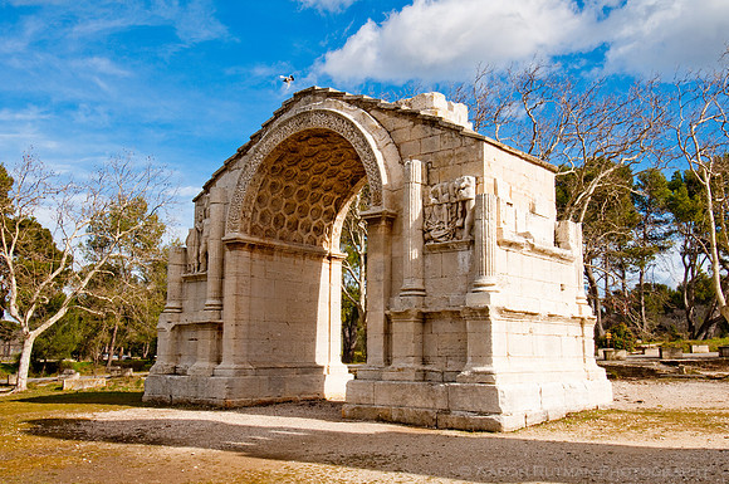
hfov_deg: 53.2
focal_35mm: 36
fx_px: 728
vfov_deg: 36.8
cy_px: 242
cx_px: 364
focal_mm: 24
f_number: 9.5
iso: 200
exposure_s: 1/350
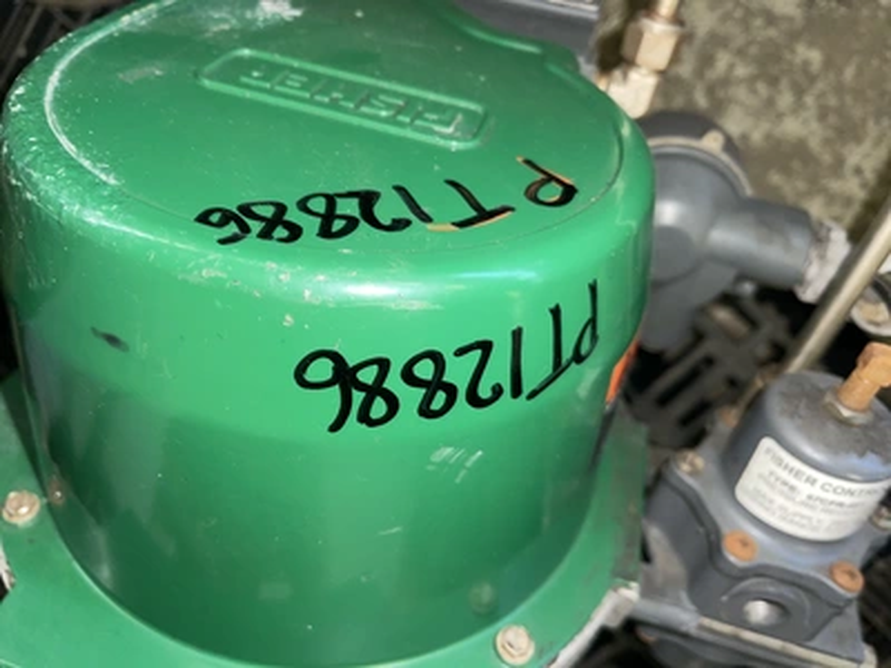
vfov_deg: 53.1
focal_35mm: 26
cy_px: 334
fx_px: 669
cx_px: 446
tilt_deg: -69.3
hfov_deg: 67.3
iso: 64
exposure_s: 1/15
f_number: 1.6
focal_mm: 5.1
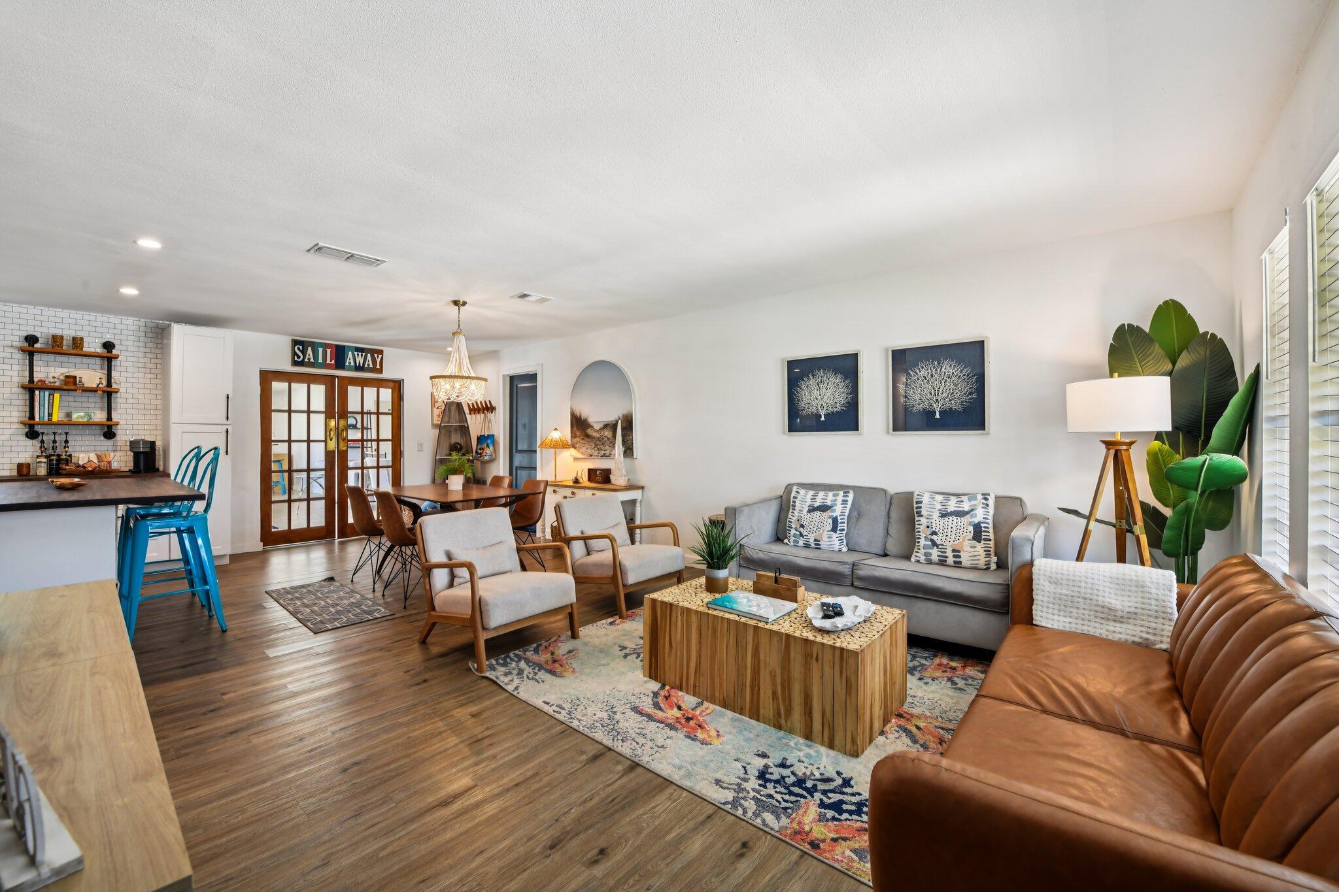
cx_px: 670
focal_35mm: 14
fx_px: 521
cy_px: 446
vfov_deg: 81.2
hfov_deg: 104.3
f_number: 8
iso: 400
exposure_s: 1/10
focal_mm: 14
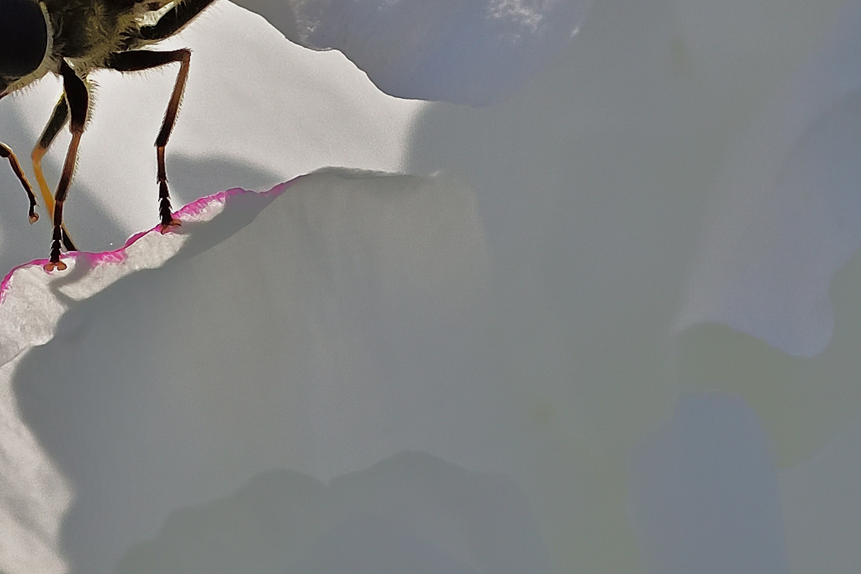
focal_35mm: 392
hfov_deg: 5.2
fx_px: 9380
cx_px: -120
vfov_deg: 3.5
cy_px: -69
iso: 400
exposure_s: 1/3200
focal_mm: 105
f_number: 5
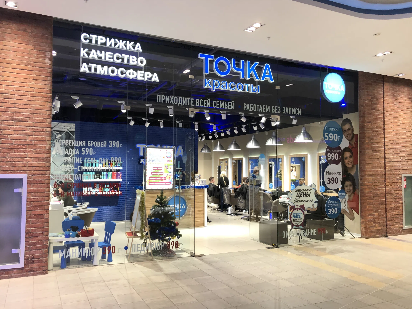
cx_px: 206
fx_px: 345
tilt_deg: +1.4
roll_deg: +0.3
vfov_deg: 48.2
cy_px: 159
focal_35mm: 29
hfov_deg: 61.7
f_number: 1.8
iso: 40
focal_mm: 4
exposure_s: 1/25
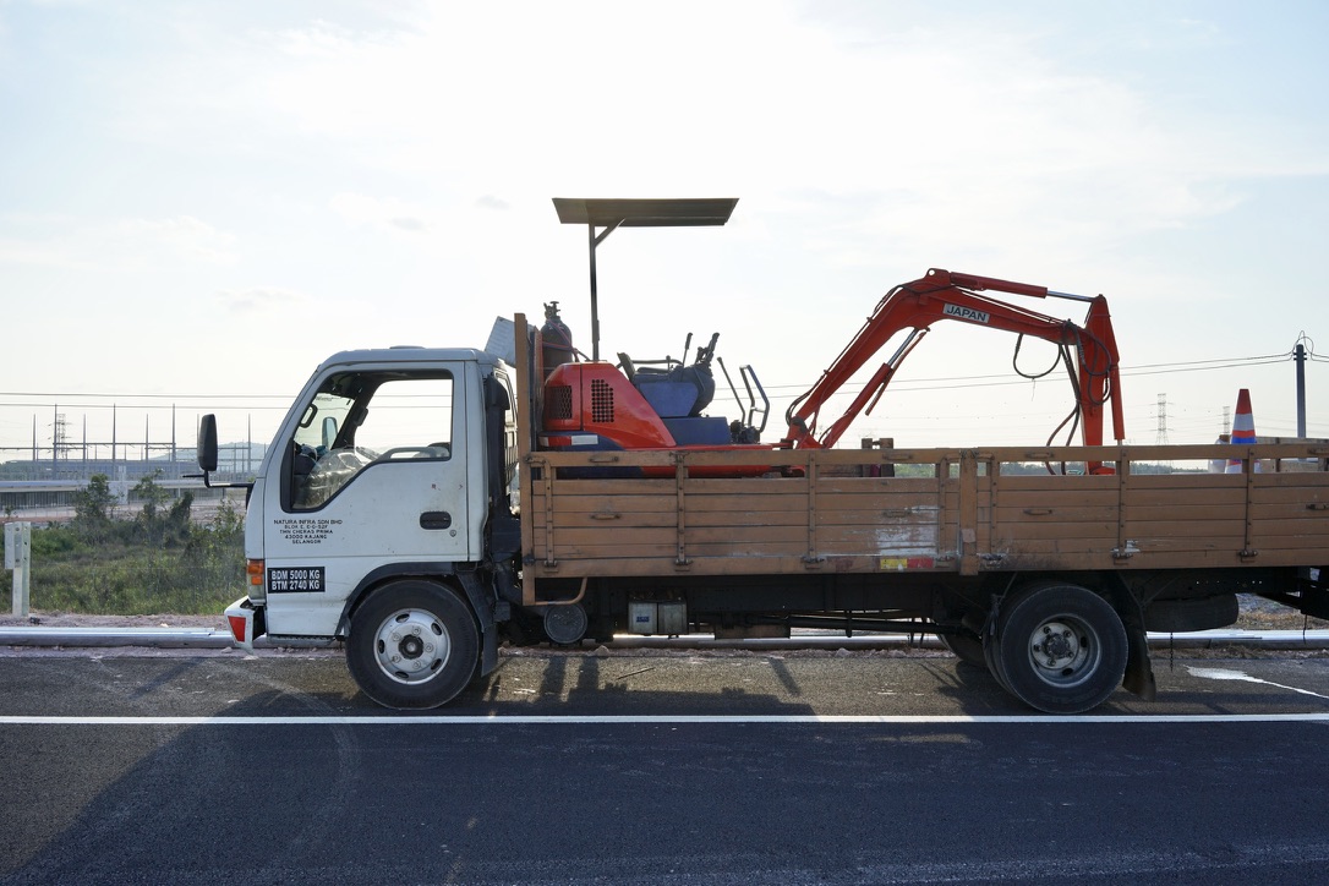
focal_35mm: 35
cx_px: 664
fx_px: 1292
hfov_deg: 54.4
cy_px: 443
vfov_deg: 37.9
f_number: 9
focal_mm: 35
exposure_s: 1/160
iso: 100
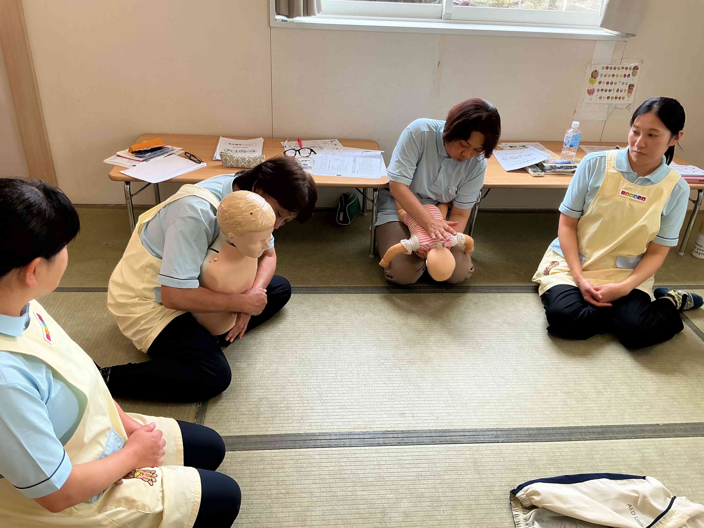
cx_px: 352
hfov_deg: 61.7
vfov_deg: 48.2
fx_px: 590
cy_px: 264
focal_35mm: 29
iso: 20
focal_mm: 3
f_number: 1.8
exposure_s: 1/120
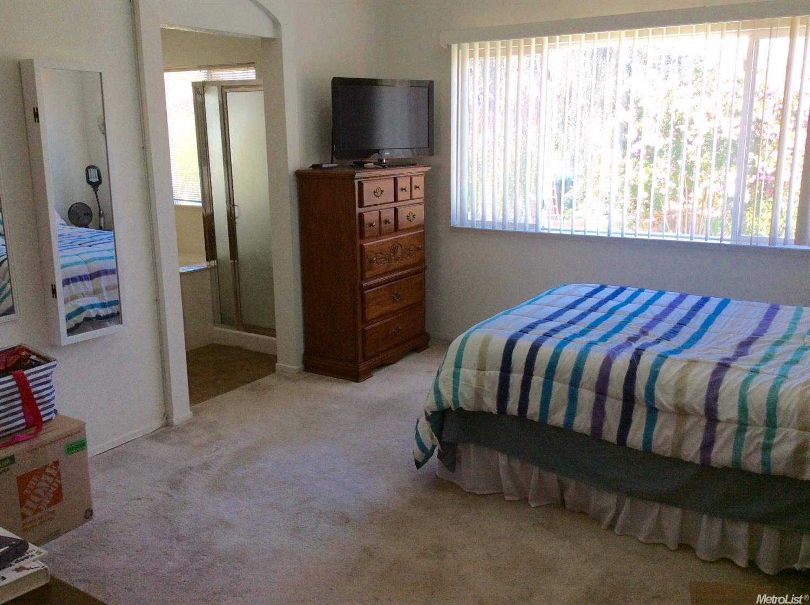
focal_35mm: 32
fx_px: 748
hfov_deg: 56.9
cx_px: 405
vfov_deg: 44.0
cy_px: 302
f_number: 2.4
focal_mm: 3.3
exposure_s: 1/120
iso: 50
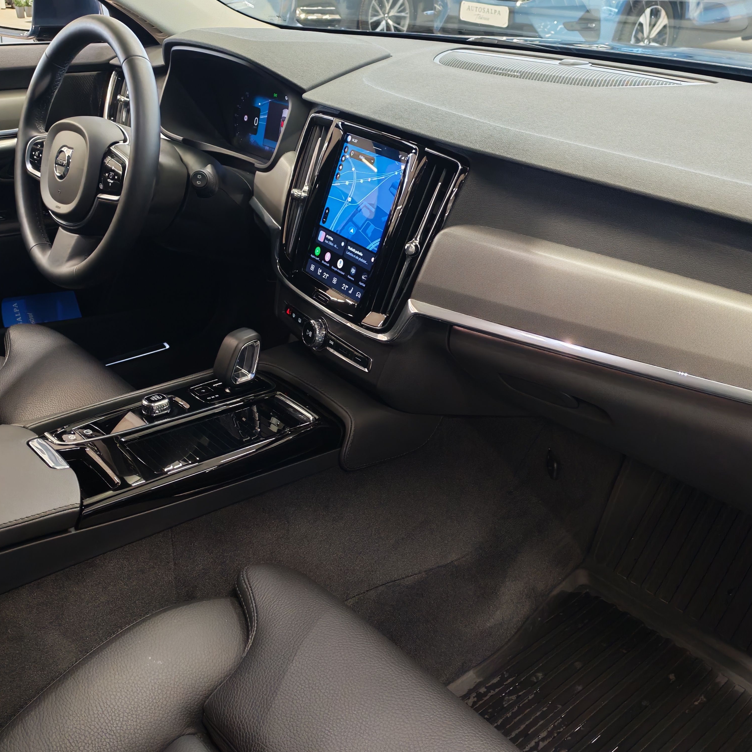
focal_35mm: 36
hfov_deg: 46.0
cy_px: 375
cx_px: 336
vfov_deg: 46.0
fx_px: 885
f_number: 1.9
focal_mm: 6.12
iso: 1281
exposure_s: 1/50
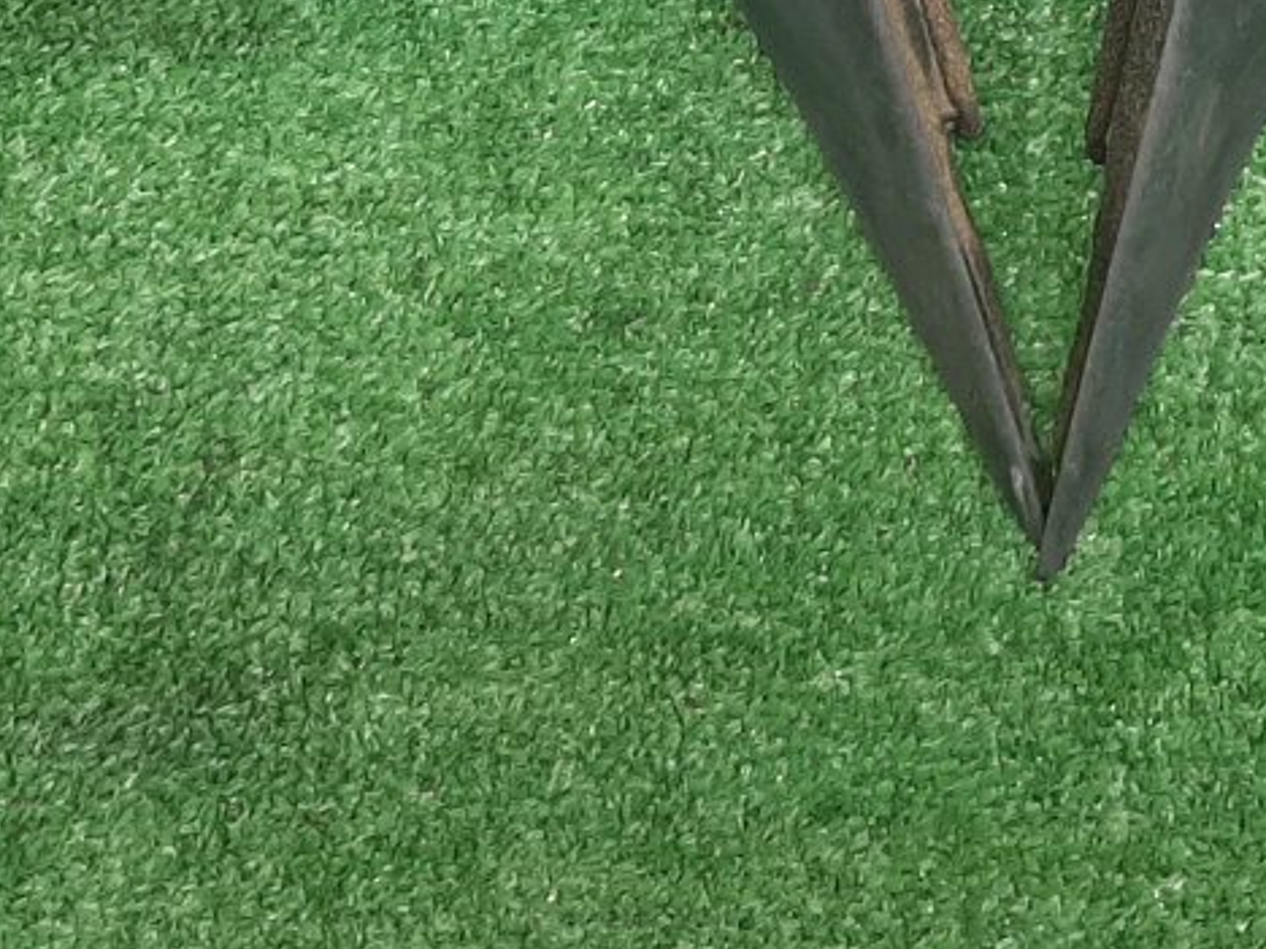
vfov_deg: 16.9
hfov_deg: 24.1
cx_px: 993
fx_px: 2926
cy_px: -422
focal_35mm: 80
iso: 53
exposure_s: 1/50
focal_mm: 3.93
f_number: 1.7
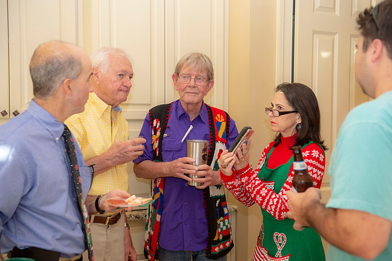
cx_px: 196
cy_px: 130
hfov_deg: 41.1
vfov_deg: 28.0
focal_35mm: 48
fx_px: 522
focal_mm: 48
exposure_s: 1/60
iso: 800
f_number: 4
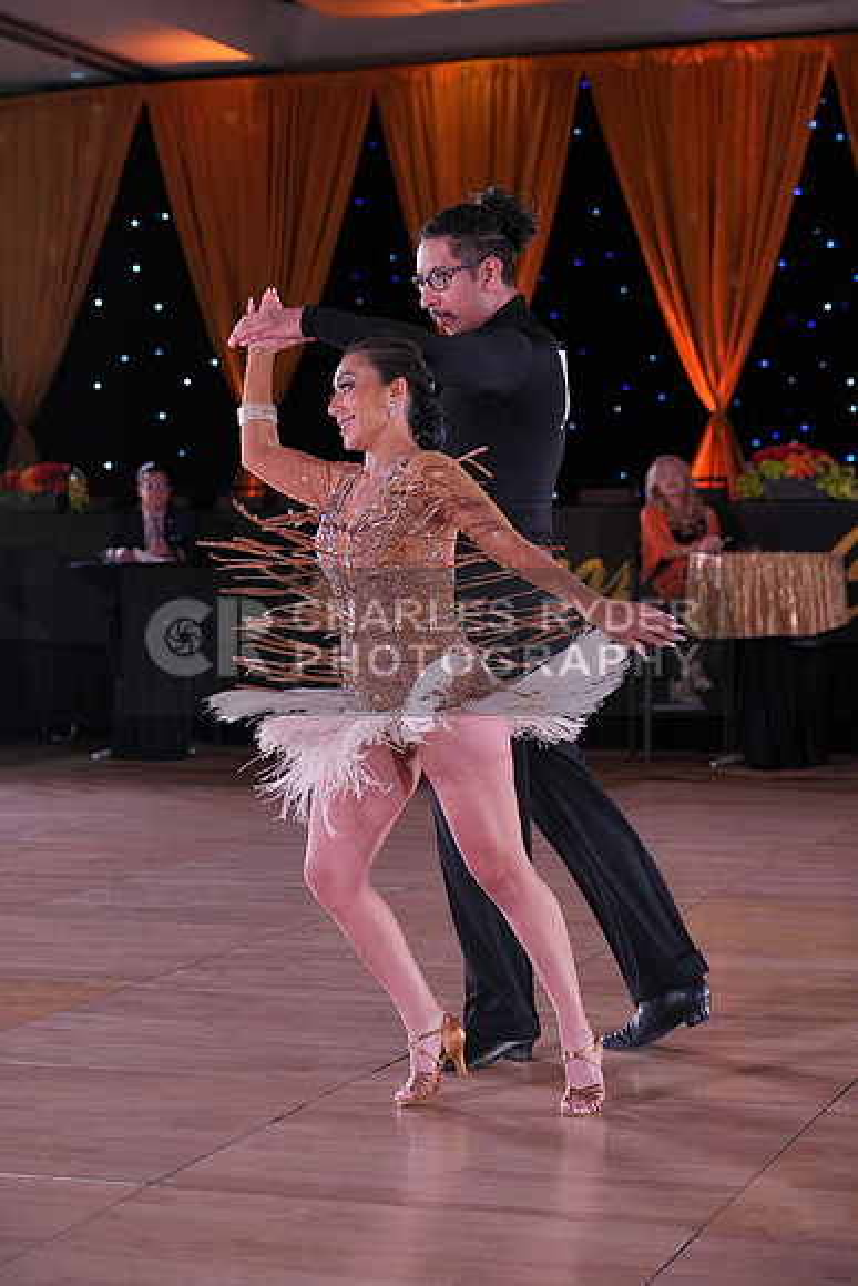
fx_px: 2572
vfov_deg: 28.1
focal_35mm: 72
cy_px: 643
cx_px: 429
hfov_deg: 18.9
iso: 1250
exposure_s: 1/400
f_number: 4
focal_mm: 72
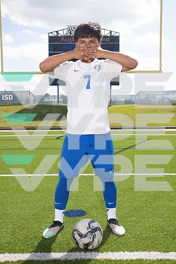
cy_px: 132
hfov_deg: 31.9
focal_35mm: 42
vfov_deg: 46.4
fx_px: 308
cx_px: 88
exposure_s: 1/400
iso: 125
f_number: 7.1
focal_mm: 42
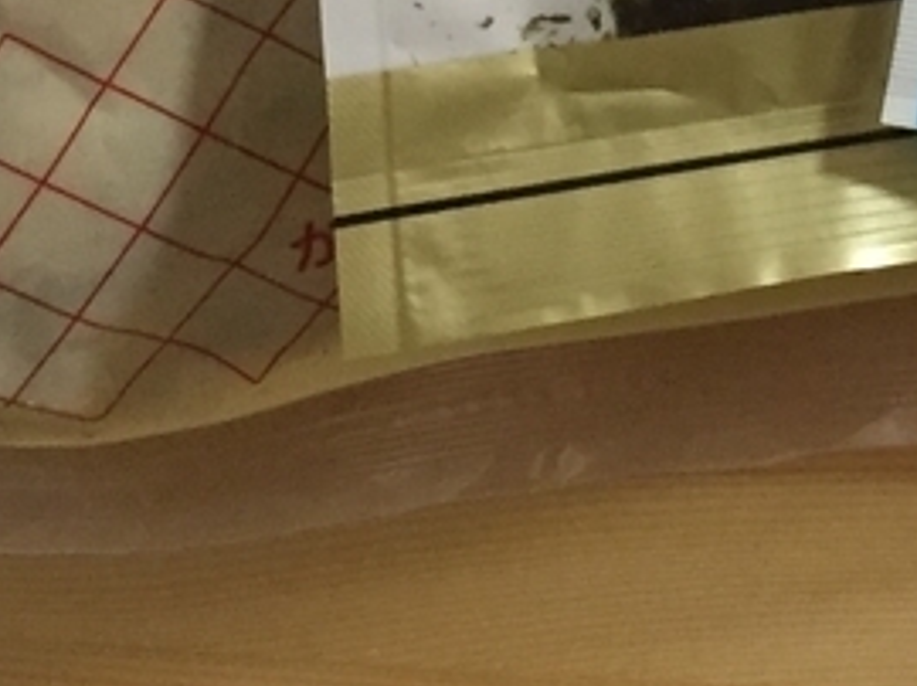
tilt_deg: -78.4
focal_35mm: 129
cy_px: -662
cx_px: 1226
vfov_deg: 10.6
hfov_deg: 14.6
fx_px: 3414
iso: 250
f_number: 2.2
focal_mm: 4.15
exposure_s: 1/17
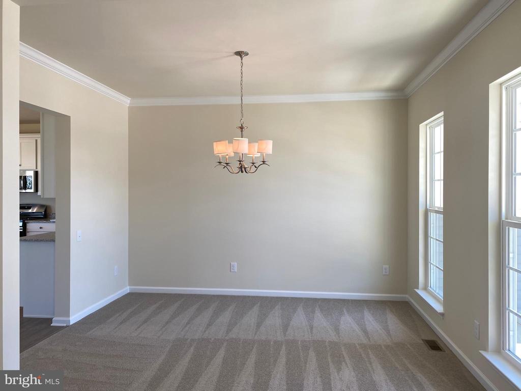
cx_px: 260
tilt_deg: -0.9
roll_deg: -0.5
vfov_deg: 53.1
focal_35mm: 26
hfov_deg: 67.3
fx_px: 391
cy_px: 196
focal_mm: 4.25
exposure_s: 1/120
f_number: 1.8
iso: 40
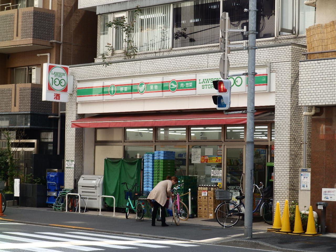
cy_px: 126
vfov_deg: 17.6
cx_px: 168
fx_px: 815
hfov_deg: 23.3
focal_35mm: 84
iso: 80
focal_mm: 15.1
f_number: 4.4
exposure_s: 1/125
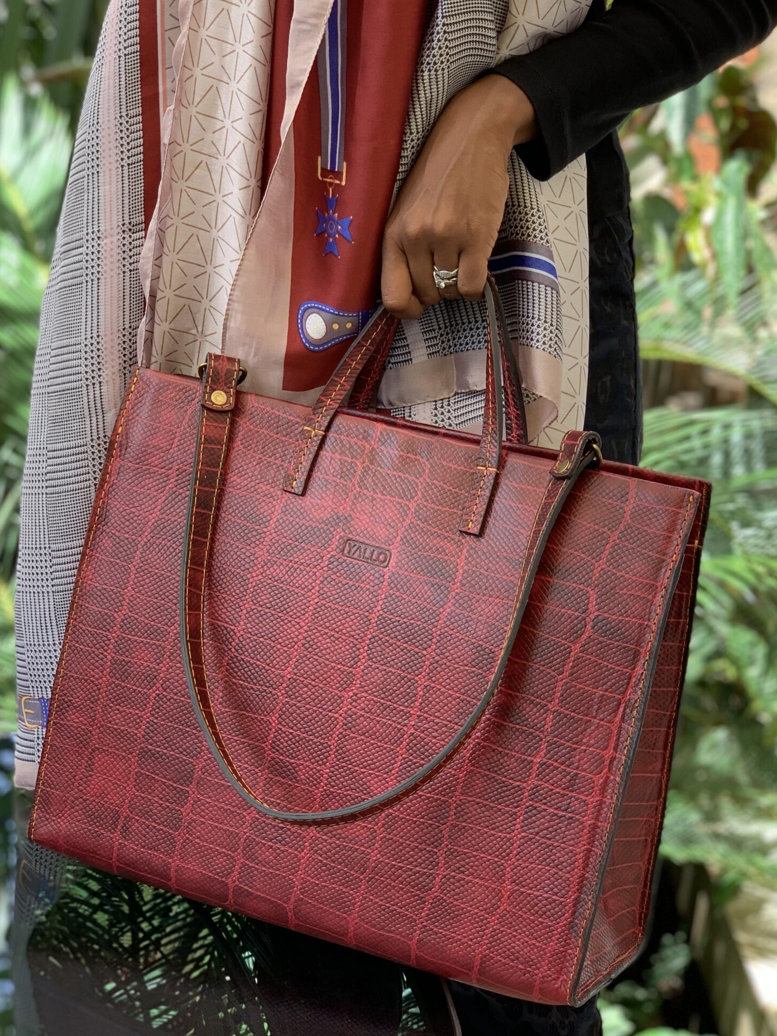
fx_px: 2065
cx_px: 462
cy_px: 539
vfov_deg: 28.2
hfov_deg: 21.3
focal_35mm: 69
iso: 25
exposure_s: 1/122
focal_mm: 6
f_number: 2.4
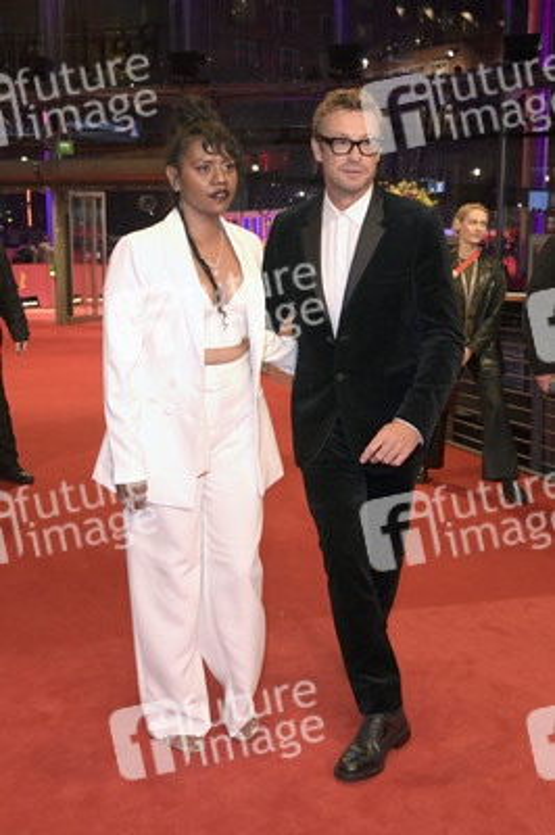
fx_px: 973
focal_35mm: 42
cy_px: 418
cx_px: 278
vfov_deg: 46.4
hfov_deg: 31.8
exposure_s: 1/250
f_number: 6.3
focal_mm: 42
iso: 3200
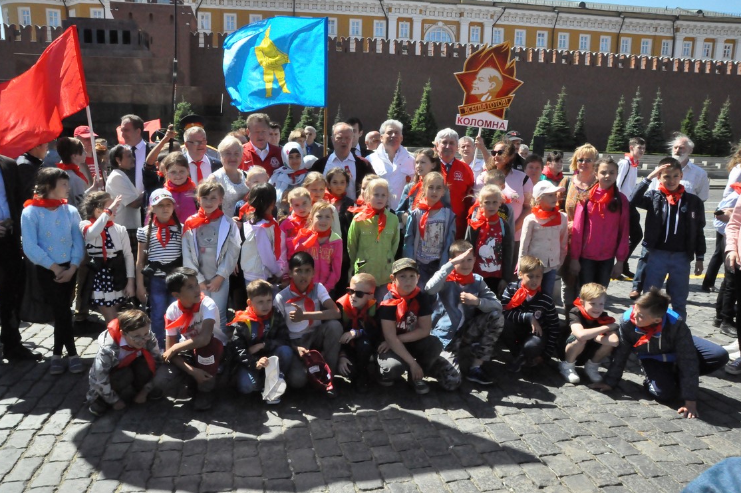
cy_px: 250
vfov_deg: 46.4
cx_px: 365
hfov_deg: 65.5
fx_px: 576
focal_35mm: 28
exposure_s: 1/1250
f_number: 18
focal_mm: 18
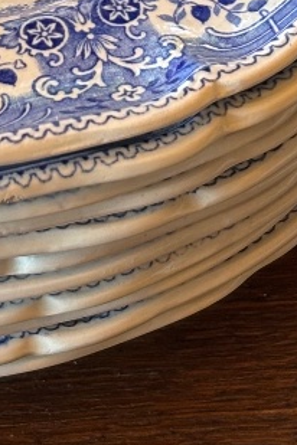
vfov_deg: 9.5
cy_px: -222
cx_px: -127
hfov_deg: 6.5
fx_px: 2599
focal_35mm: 210
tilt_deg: -53.4
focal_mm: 5.96
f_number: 1.6
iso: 50
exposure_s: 1/100
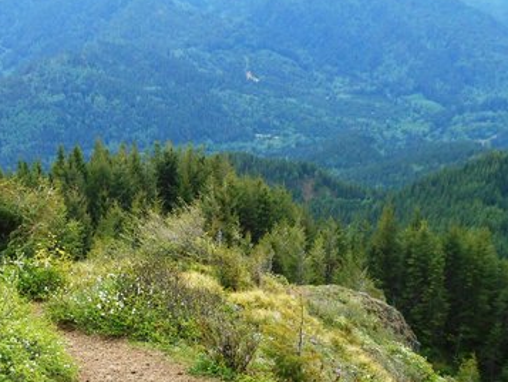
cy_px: 301
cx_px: 158
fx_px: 925
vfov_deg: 23.0
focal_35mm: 63
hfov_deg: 30.4
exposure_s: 1/400
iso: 80
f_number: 3.2
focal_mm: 4.5
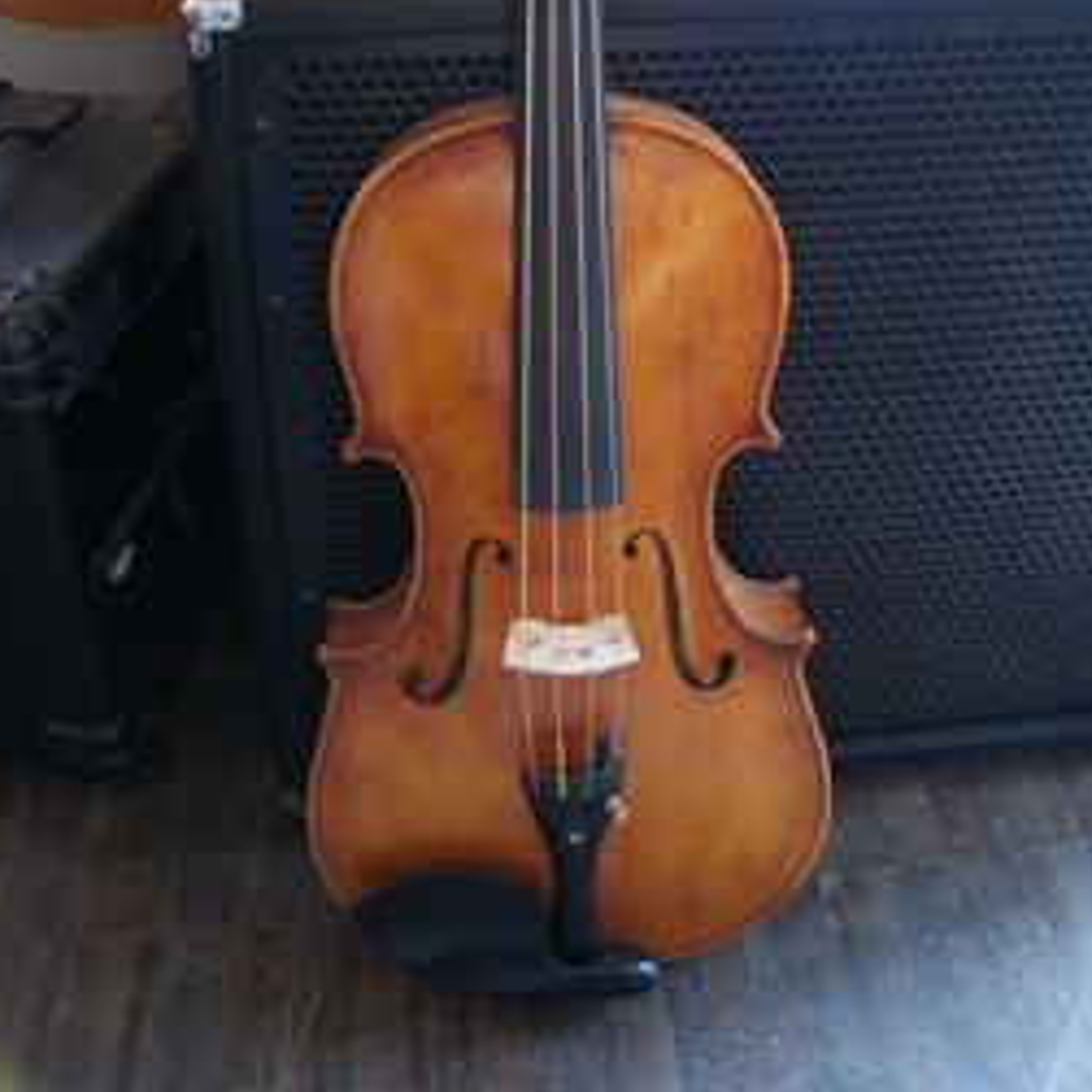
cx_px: 596
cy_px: 191
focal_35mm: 41
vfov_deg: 39.1
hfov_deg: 40.9
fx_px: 1463
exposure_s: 1/20
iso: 400
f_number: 3.5
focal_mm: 18
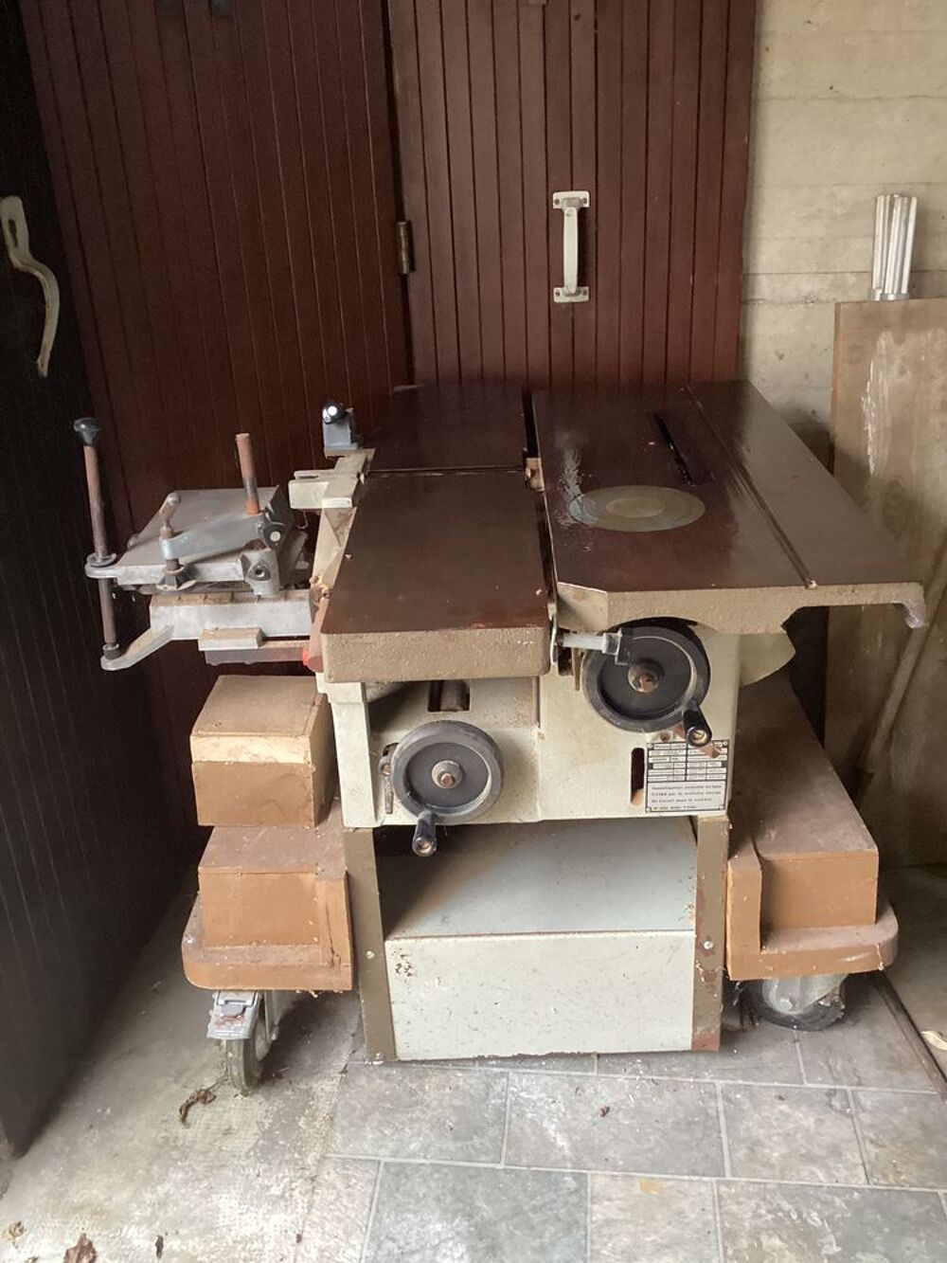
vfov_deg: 58.3
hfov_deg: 45.4
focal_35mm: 31
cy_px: 632
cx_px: 474
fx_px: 1131
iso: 250
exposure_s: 1/40
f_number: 2.4
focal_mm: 3.3
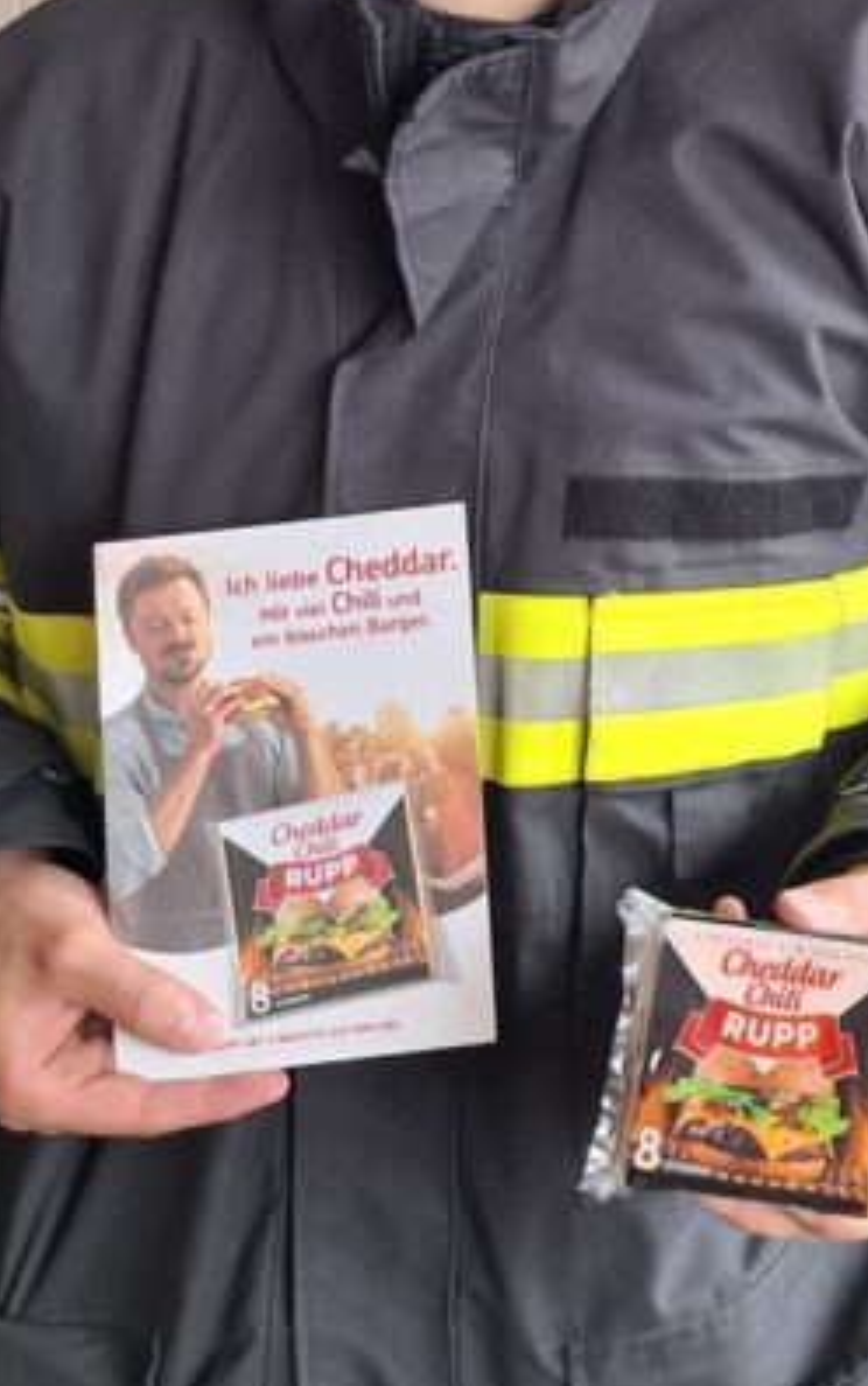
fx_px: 2381
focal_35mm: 63
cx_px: 924
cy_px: 178
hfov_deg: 19.9
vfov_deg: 31.2
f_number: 1.8
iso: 50
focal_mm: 5.54
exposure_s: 1/50
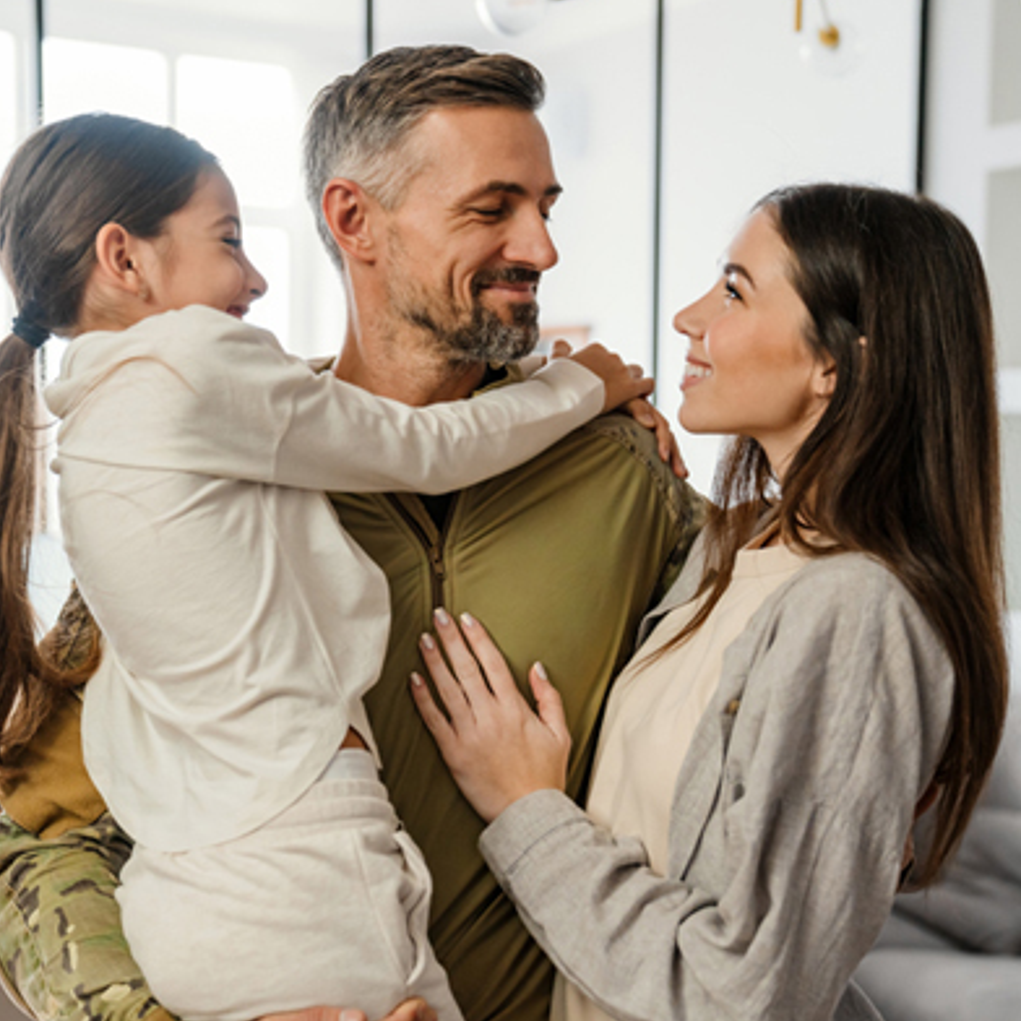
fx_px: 2169
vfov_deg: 26.5
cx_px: 477
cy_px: 505
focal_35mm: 65
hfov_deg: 26.5
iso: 1600
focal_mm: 50
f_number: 2.8
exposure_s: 1/160
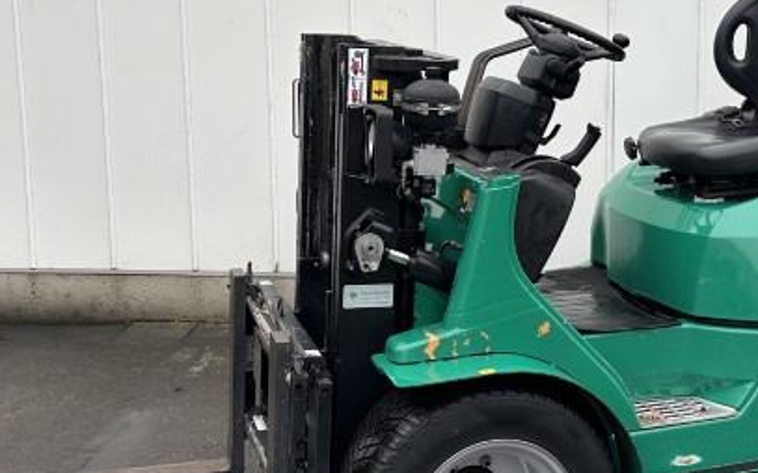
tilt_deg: -9.6
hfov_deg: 31.8
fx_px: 1322
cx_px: 488
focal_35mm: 64
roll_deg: +0.6
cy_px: 166
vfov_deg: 20.2
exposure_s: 1/446
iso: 80
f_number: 1.78
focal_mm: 6.86
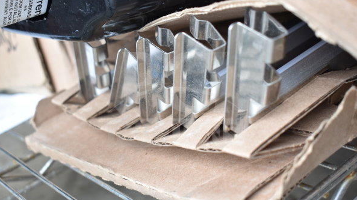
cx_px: 175
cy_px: 99
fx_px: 520
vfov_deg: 21.8
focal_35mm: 55
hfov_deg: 37.9
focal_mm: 34
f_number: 4.5
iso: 320
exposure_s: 1/50
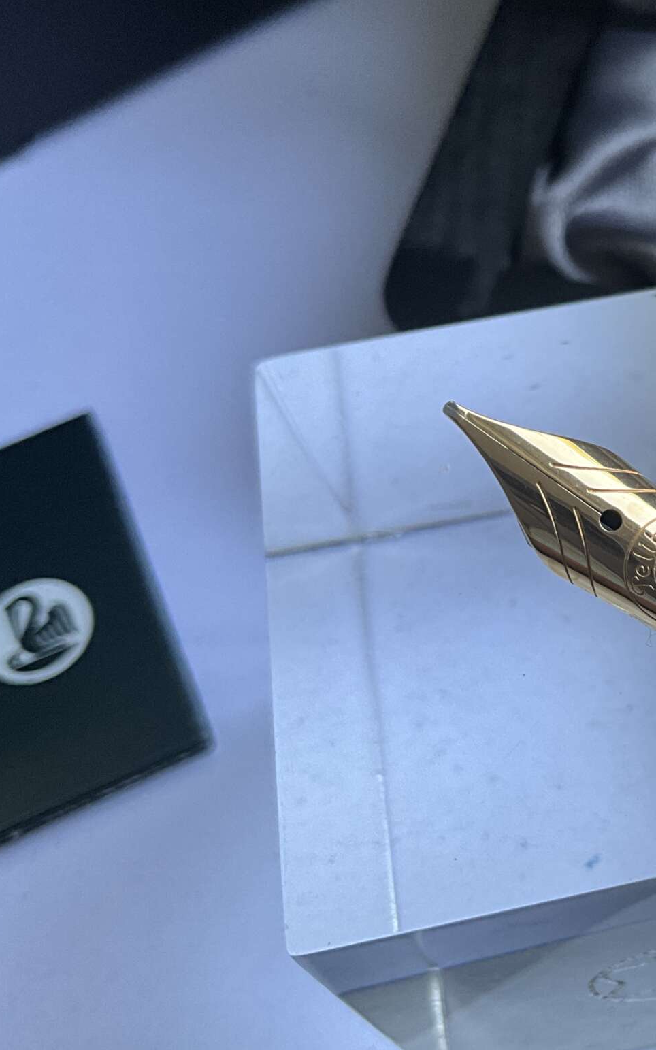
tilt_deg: -60.9
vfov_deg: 39.6
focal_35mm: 51
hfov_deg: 23.2
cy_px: 522
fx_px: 1459
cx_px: 787
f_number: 1.8
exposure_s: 1/107
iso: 64
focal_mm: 3
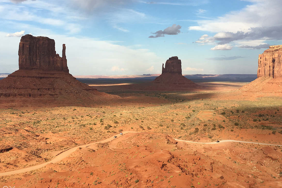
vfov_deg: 30.4
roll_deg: -2.0
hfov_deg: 44.4
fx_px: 345
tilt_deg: -0.5
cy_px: 71
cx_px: 157
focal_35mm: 44
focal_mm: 4.15
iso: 25
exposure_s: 1/1326
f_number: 2.2
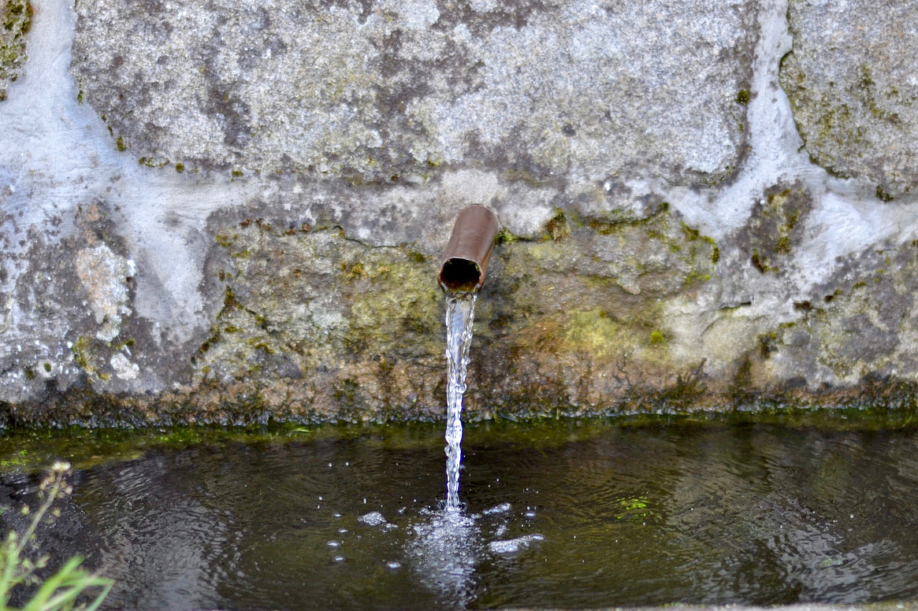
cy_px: 339
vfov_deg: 13.3
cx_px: 473
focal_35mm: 103
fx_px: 2626
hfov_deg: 19.8
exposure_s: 1/800
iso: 200
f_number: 1.8
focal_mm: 50
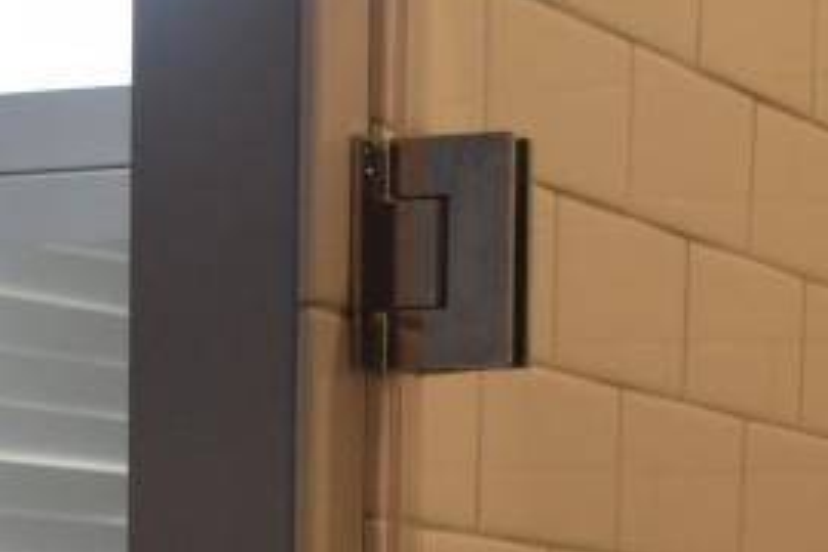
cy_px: 1576
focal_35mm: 162
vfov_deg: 7.6
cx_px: 396
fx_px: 3726
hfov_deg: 12.7
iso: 400
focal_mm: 18
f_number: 4.5
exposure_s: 1/80
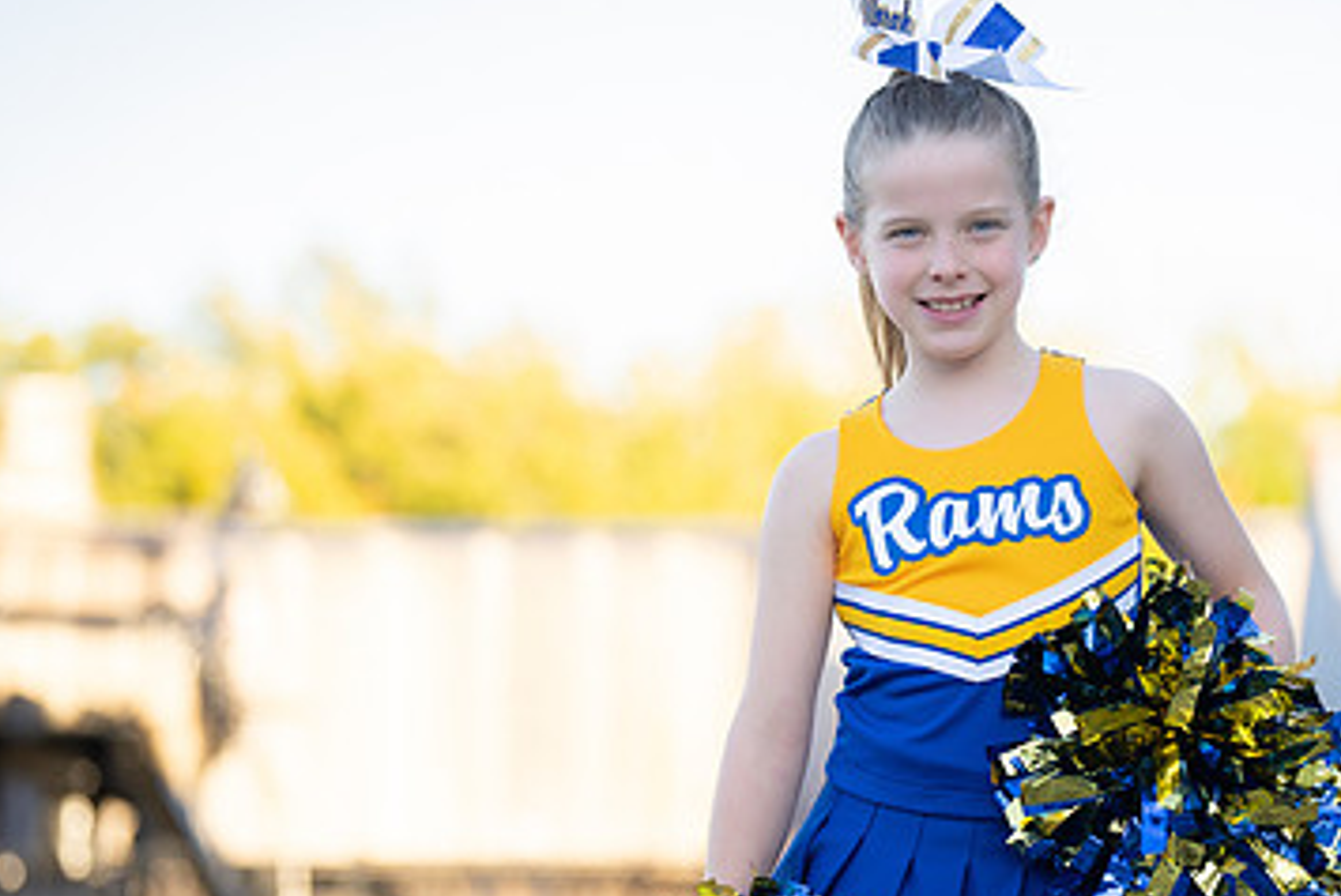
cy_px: 559
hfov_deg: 11.1
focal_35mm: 184
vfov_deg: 7.5
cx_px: 991
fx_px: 6859
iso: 125
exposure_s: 1/320
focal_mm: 104
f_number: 2.8
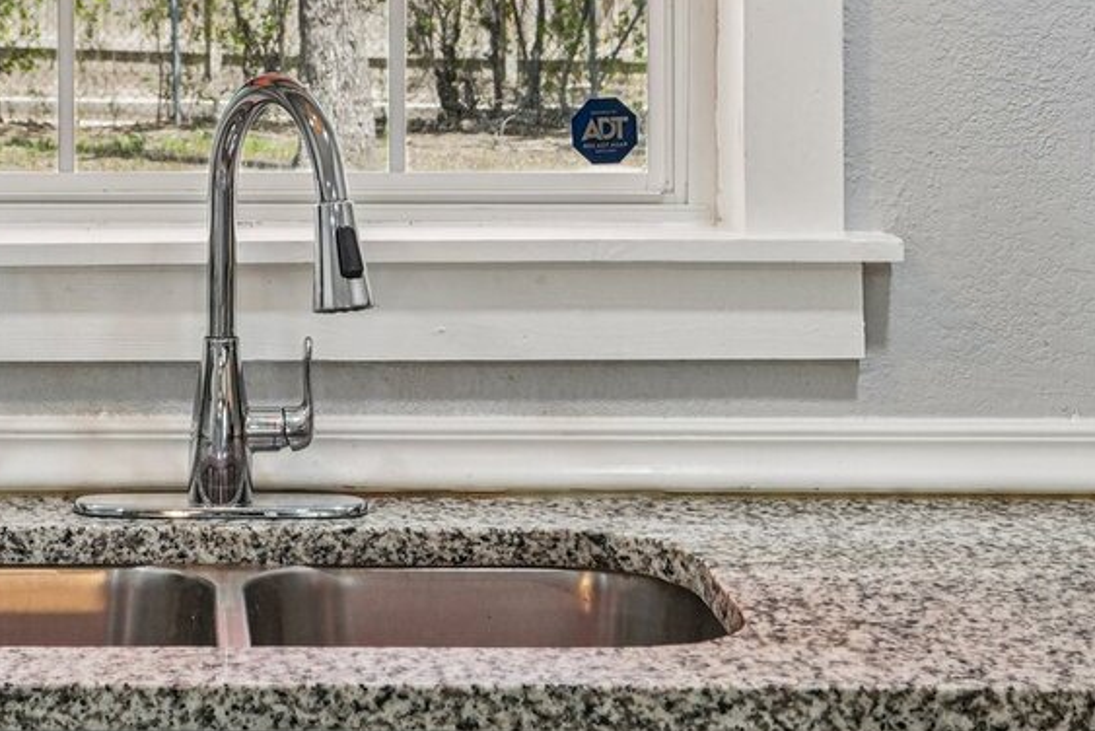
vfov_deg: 14.5
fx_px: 2800
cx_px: 247
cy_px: -91
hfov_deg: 21.9
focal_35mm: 92
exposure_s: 1/40
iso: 200
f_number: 8
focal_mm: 32
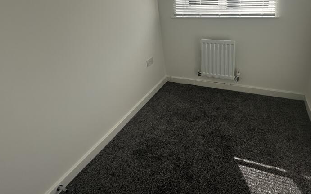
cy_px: 54
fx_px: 186
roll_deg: +3.5
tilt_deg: -20.1
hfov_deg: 78.7
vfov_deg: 53.1
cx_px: 188
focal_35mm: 22
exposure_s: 1/590
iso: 40
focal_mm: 2.22
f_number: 2.2
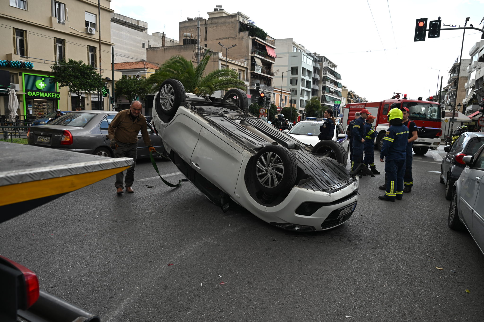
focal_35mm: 24
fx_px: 323
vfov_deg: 53.1
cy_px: 161
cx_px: 242
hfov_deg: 73.7
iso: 100
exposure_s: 1/320
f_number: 4.5
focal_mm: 24
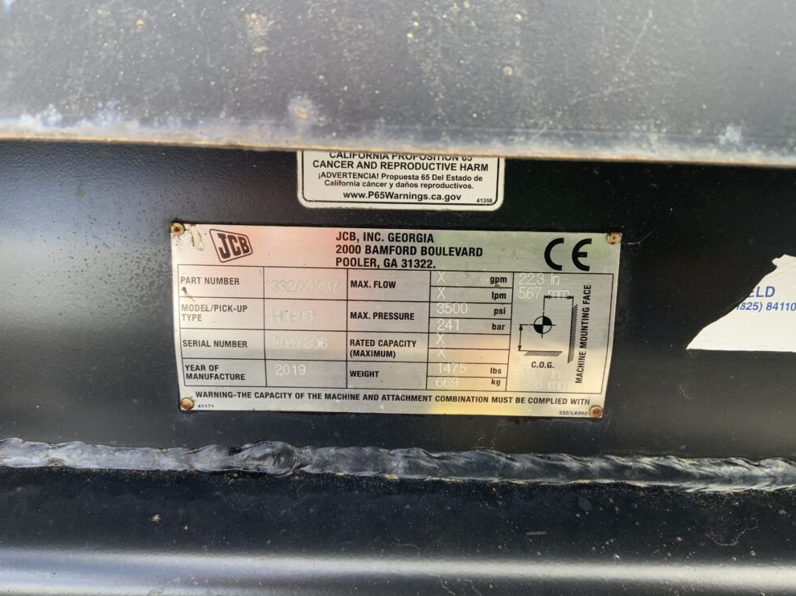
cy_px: 295
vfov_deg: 46.8
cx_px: 401
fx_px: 690
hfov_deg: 60.0
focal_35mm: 30
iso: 32
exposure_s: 1/122
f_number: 1.8
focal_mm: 3
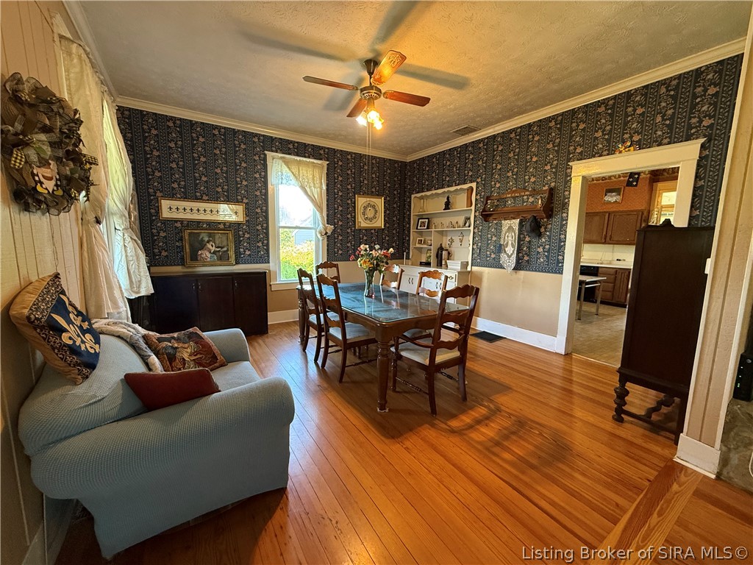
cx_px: 376
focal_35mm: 14
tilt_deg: -7.4
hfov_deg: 102.1
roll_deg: -0.5
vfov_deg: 85.7
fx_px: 305
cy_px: 282
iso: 320
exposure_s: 1/64
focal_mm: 2.22
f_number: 2.2
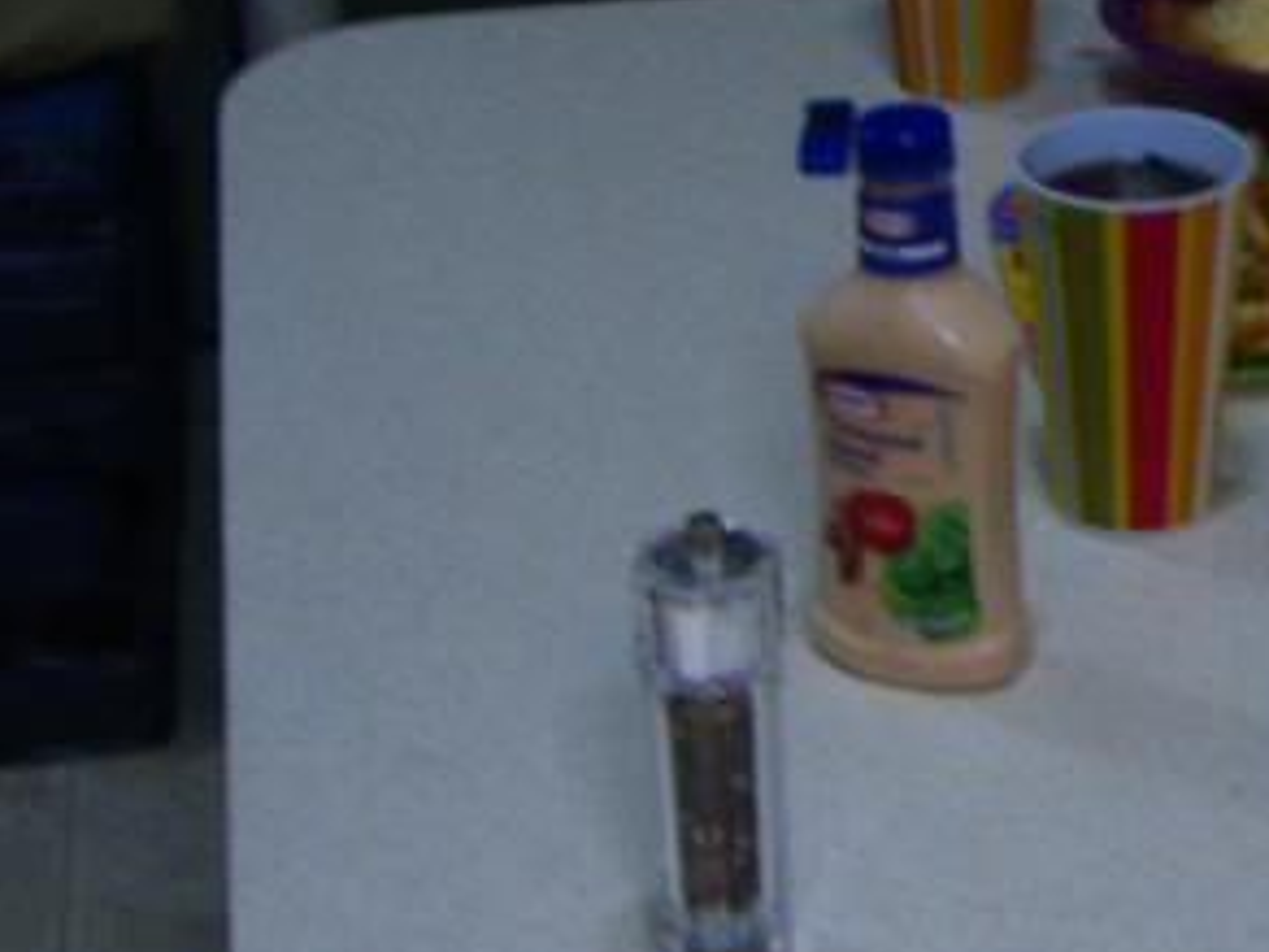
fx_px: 3813
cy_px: 26
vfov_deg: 14.0
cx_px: 1630
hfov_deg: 17.7
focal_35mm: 104
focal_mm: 7.9
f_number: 2.8
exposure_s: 1/8
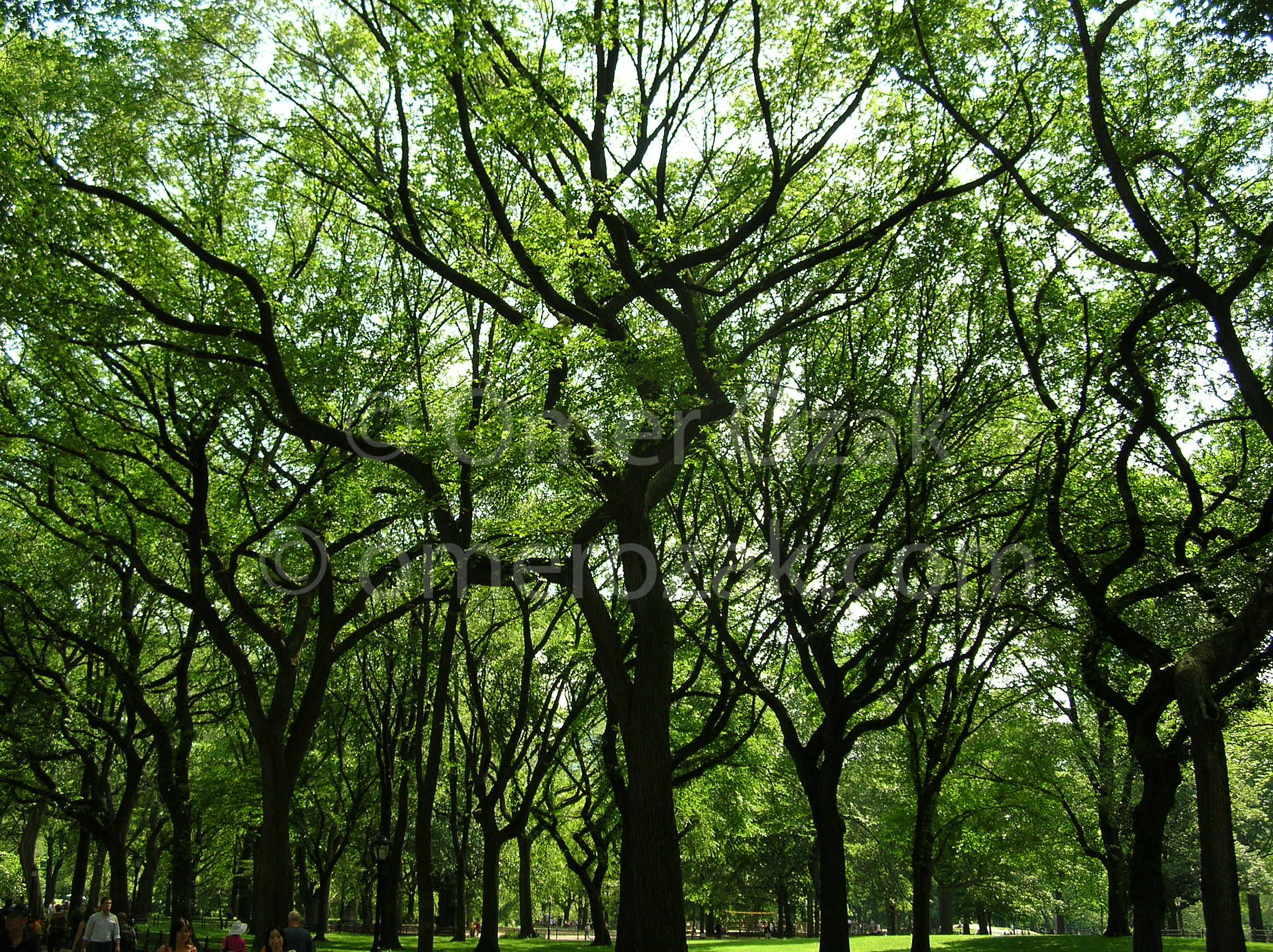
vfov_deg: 39.6
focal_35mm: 36
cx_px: 636
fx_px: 1323
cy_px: 476
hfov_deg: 51.4
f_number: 2.7
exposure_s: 1/200
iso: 50
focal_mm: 6
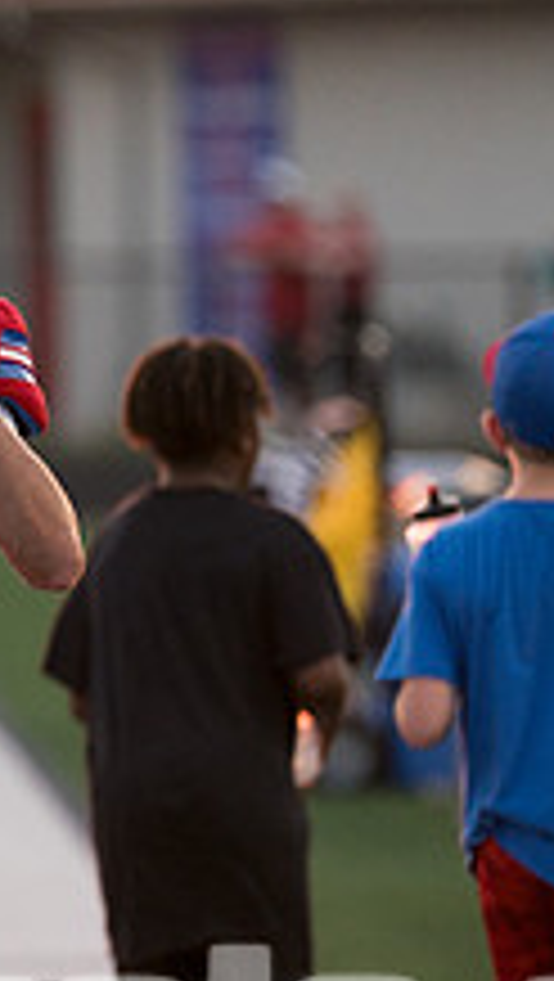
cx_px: -287
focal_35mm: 727
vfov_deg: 3.0
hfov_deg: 1.7
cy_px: 506
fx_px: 18942
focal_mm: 200
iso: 1000
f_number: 2.8
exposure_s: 1/2000
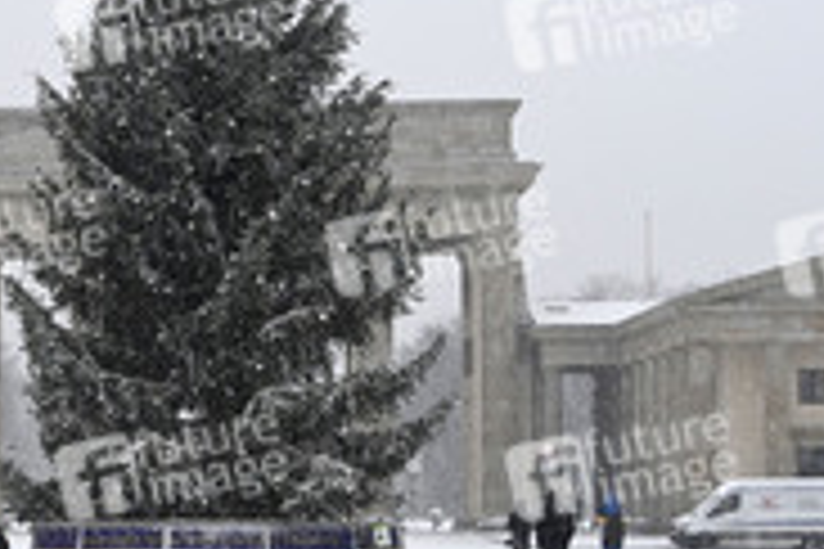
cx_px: 52
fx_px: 2815
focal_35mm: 123
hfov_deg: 16.4
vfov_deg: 11.1
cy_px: 356
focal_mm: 50
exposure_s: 1/100
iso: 1600
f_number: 11
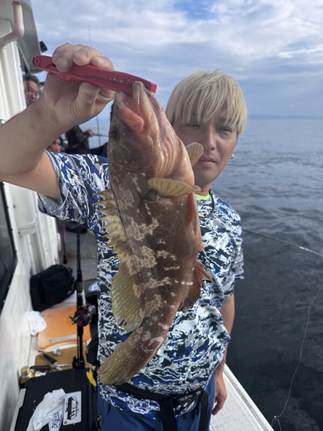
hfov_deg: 56.8
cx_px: 162
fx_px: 299
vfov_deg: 71.6
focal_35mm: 24
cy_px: 216
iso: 80
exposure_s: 1/1721
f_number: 1.78
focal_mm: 6.76
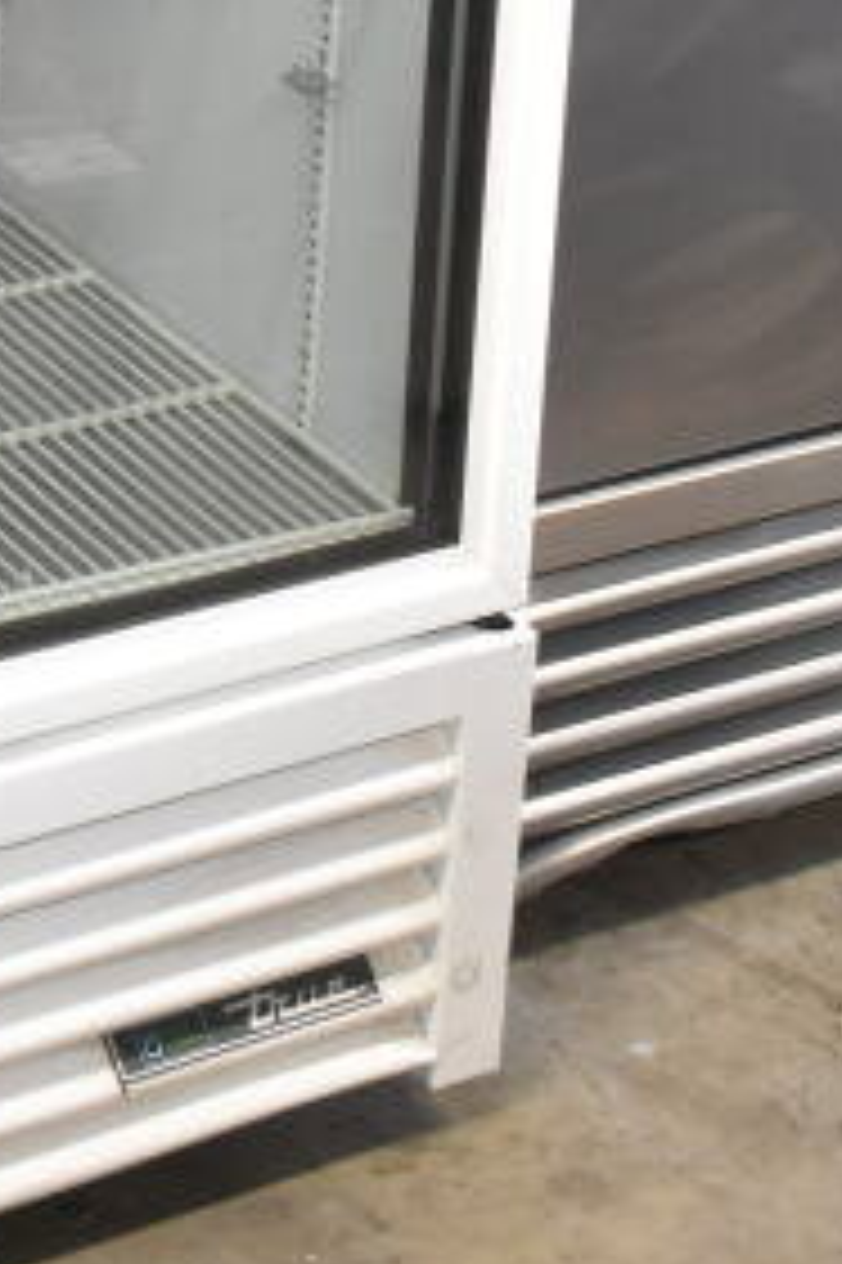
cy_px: -468
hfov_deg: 13.0
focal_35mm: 103
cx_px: -135
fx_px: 3605
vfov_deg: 18.3
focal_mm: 21
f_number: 3.8
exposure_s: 1/50
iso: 1600
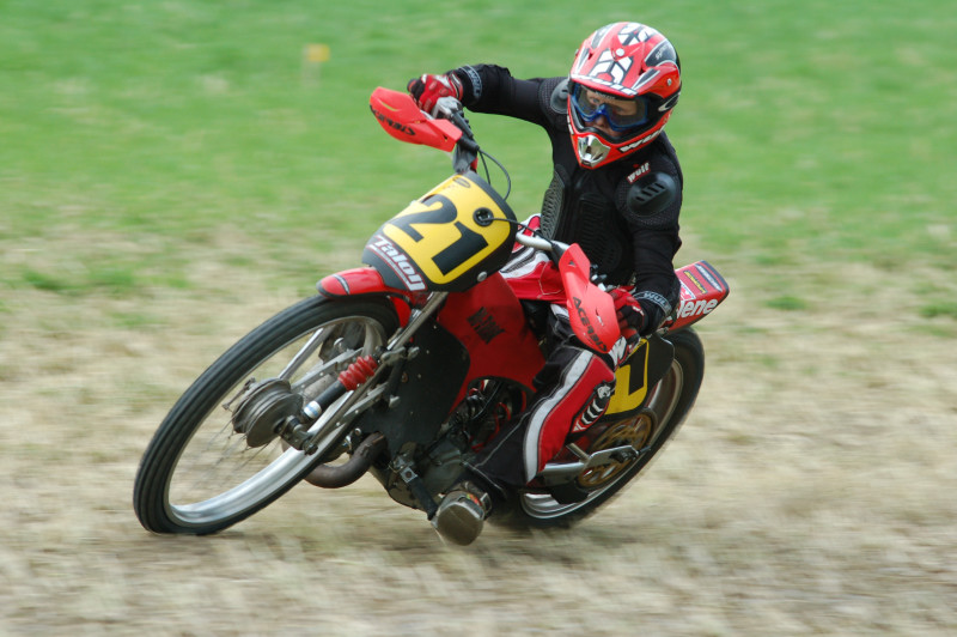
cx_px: 478
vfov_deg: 4.6
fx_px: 7968
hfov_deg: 6.9
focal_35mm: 300
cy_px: 318
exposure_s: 1/180
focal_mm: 200
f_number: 6.7
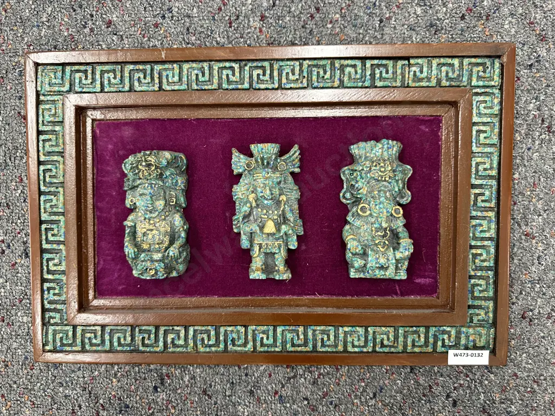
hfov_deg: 71.6
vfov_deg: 56.8
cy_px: 208
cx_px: 278
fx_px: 385
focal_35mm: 24
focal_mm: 6.86
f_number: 1.78
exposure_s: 1/50
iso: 200
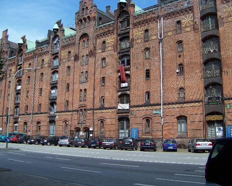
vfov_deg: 38.2
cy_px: 90
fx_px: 268
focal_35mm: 39
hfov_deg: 46.8
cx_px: 115
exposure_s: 1/800
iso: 66
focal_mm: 5.85
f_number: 2.8
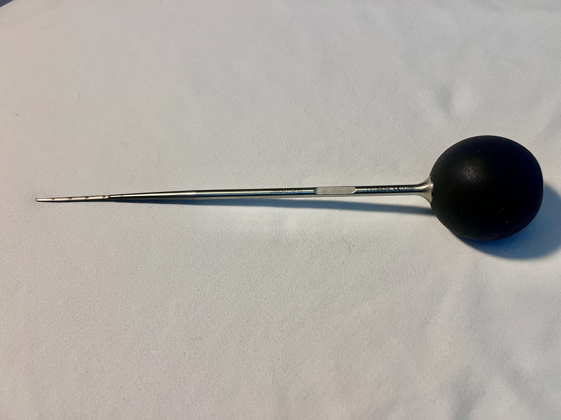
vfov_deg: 53.1
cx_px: 280
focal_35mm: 26
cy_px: 210
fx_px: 421
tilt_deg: -59.0
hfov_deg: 67.3
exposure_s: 1/60
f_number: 1.5
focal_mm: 5.7
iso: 100
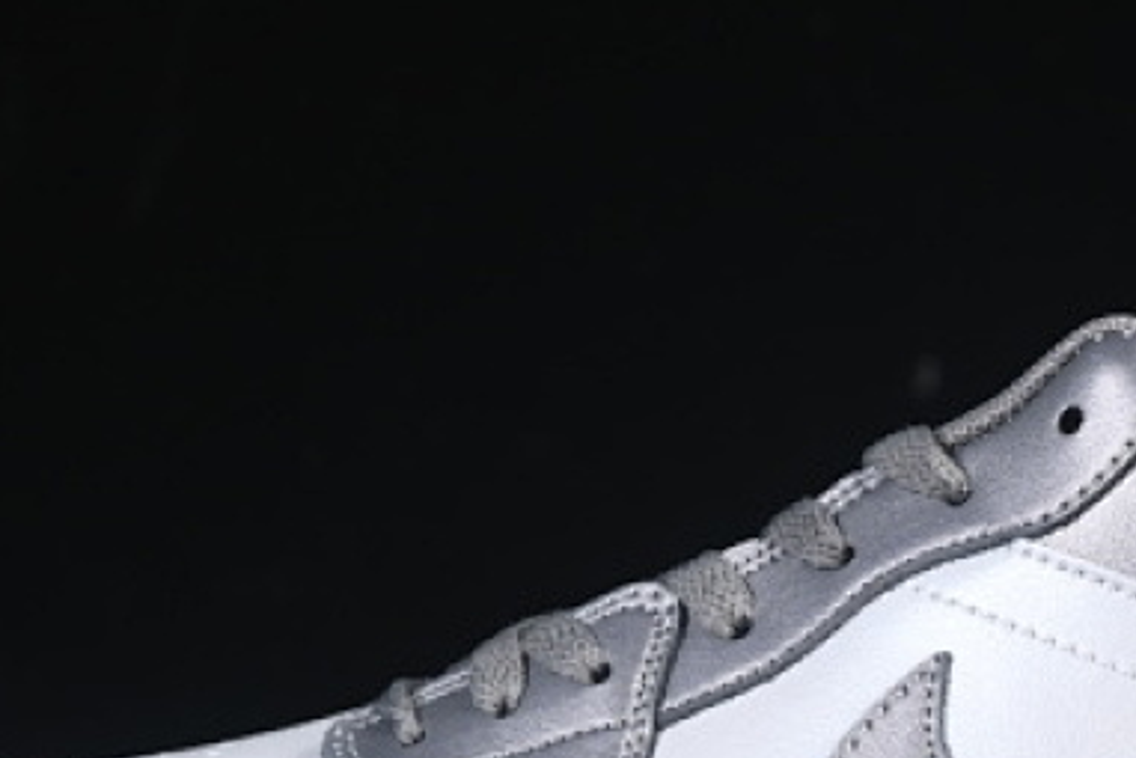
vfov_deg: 6.5
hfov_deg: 9.7
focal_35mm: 212
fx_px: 6692
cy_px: 565
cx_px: 839
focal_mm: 50
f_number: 7.1
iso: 160
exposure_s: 1/80
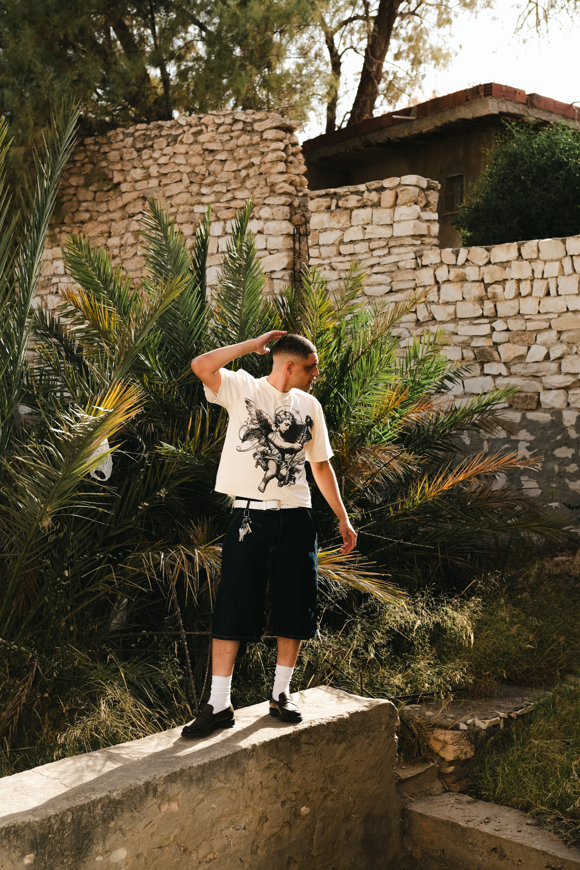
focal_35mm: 50
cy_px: 435
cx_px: 290
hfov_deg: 27.0
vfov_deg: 39.6
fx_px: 1208
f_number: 3.6
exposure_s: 1/800
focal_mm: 33
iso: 250
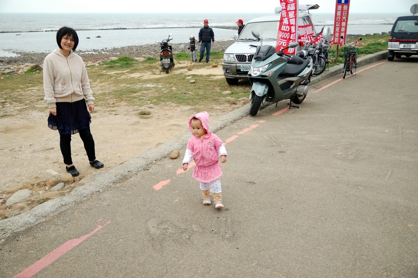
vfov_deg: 38.3
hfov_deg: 55.1
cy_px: 139
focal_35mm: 34
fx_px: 400
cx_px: 209
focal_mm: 23
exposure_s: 1/3200
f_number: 2.8
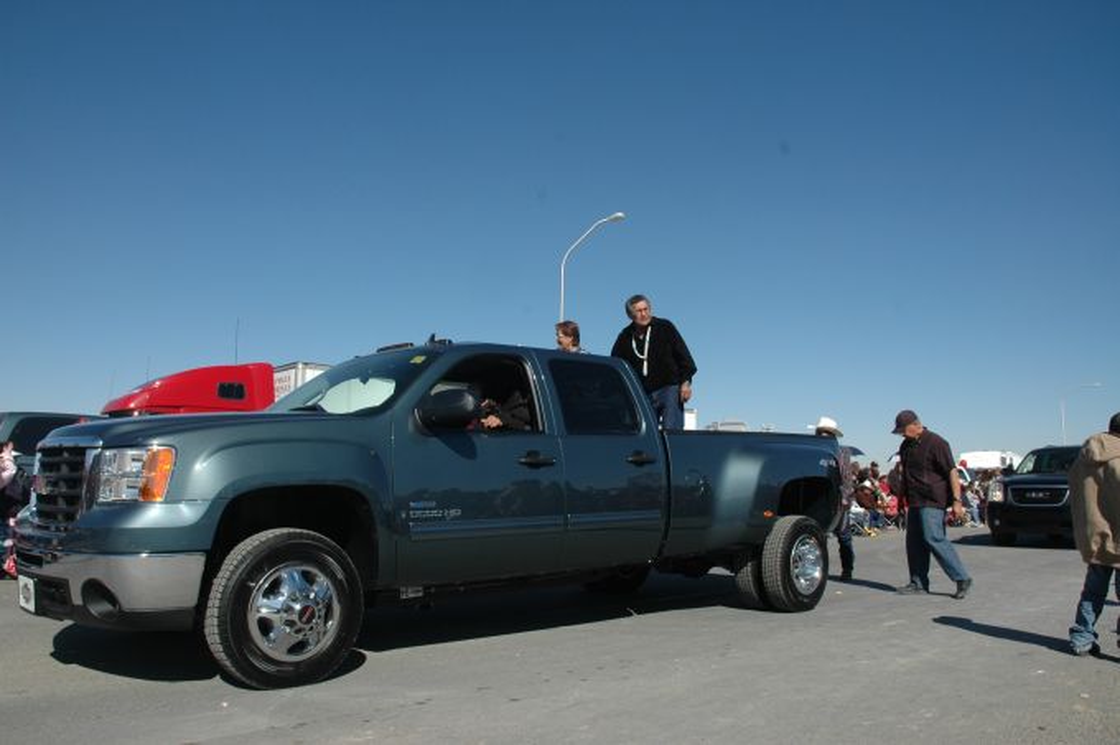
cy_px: 372
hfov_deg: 67.4
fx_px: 839
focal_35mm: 27
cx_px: 560
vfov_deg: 47.8
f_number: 10
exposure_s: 1/400
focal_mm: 18
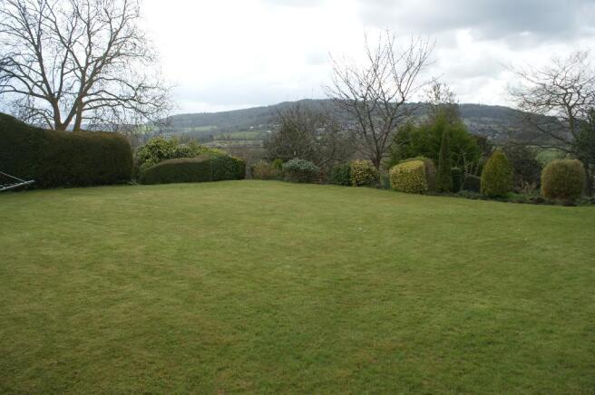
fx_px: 446
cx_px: 298
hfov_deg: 67.4
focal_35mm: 27
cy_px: 198
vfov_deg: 47.8
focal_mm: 18
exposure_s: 1/400
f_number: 4.5
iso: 100
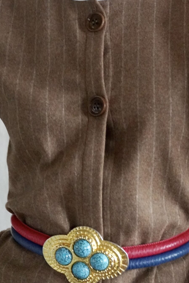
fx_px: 653
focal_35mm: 83
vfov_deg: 24.5
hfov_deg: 16.4
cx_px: 139
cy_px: 141
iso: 6400
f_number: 4.5
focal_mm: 29
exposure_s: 1/80
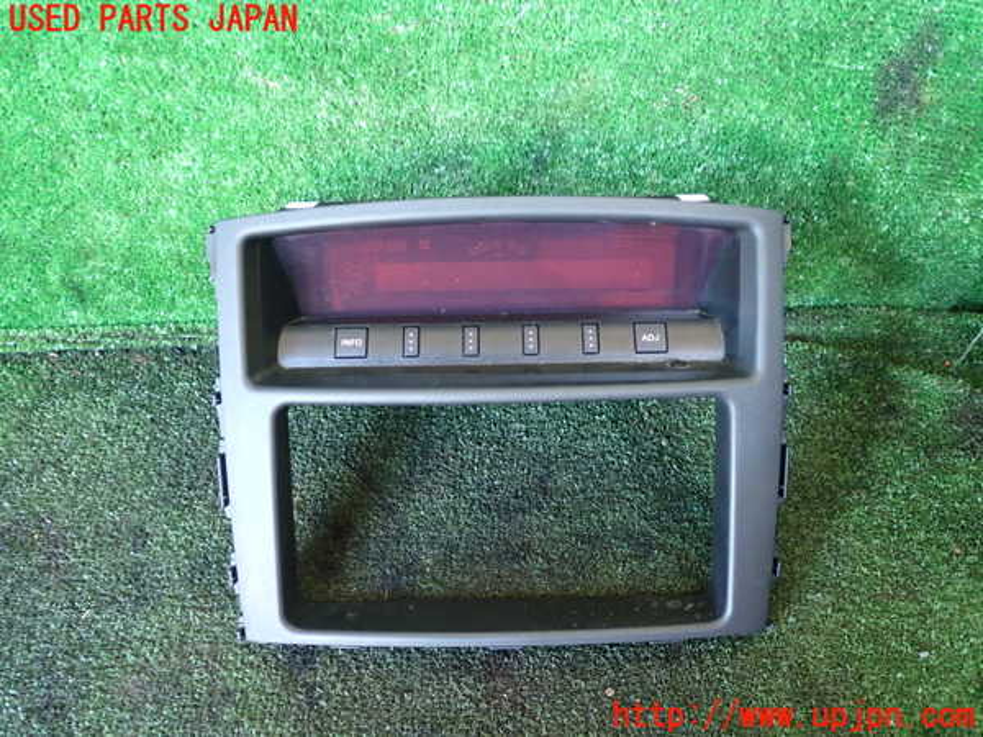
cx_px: 492
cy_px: 368
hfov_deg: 60.0
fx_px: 852
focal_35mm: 30
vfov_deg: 46.8
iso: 640
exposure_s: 1/30
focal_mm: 5.4
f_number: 2.3
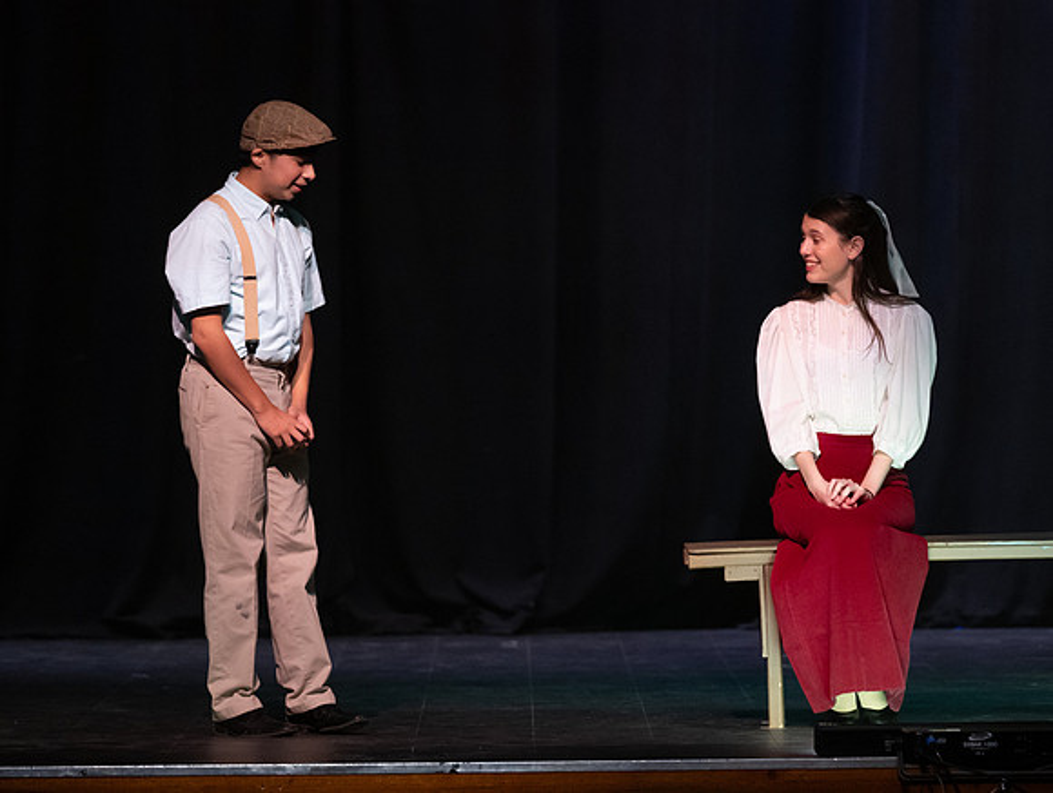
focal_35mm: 283
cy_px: 283
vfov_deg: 5.3
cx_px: 751
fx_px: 8634
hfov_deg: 7.0
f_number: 2.8
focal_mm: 195
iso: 3200
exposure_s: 1/320
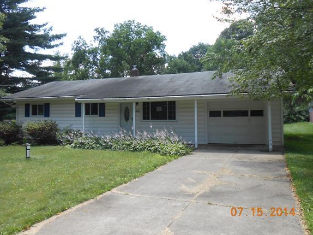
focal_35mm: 29
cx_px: 141
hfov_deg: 61.6
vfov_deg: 48.2
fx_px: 262
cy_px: 109
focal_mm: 4.6
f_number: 3.5
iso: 80
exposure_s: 1/160
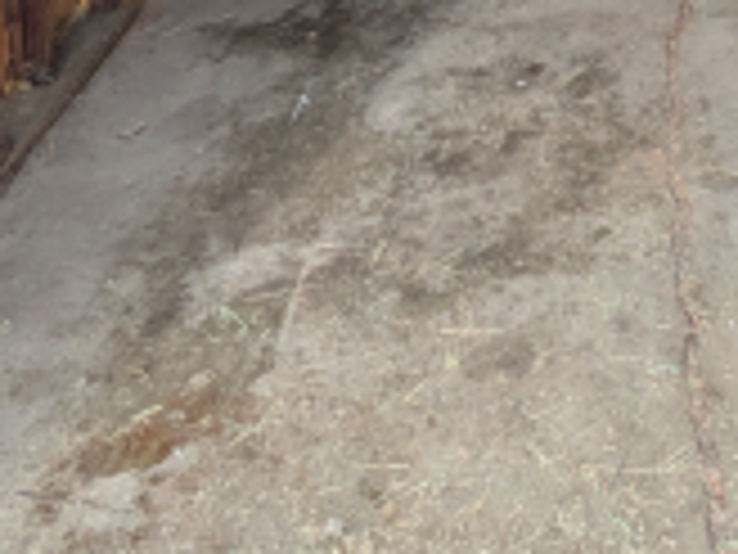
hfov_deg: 31.8
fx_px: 1215
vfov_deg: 20.5
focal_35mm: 57
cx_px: 698
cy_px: -356
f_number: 2.2
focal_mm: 1.83
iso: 53
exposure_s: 1/499
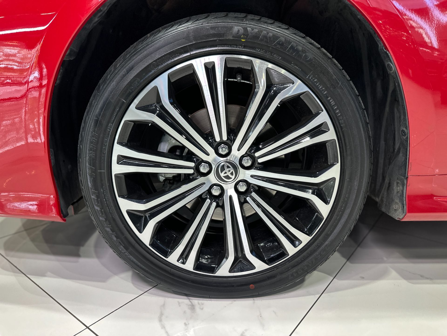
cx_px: 224
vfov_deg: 56.8
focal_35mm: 24
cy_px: 168
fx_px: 310
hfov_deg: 71.6
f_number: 1.78
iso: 160
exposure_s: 1/60
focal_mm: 6.86
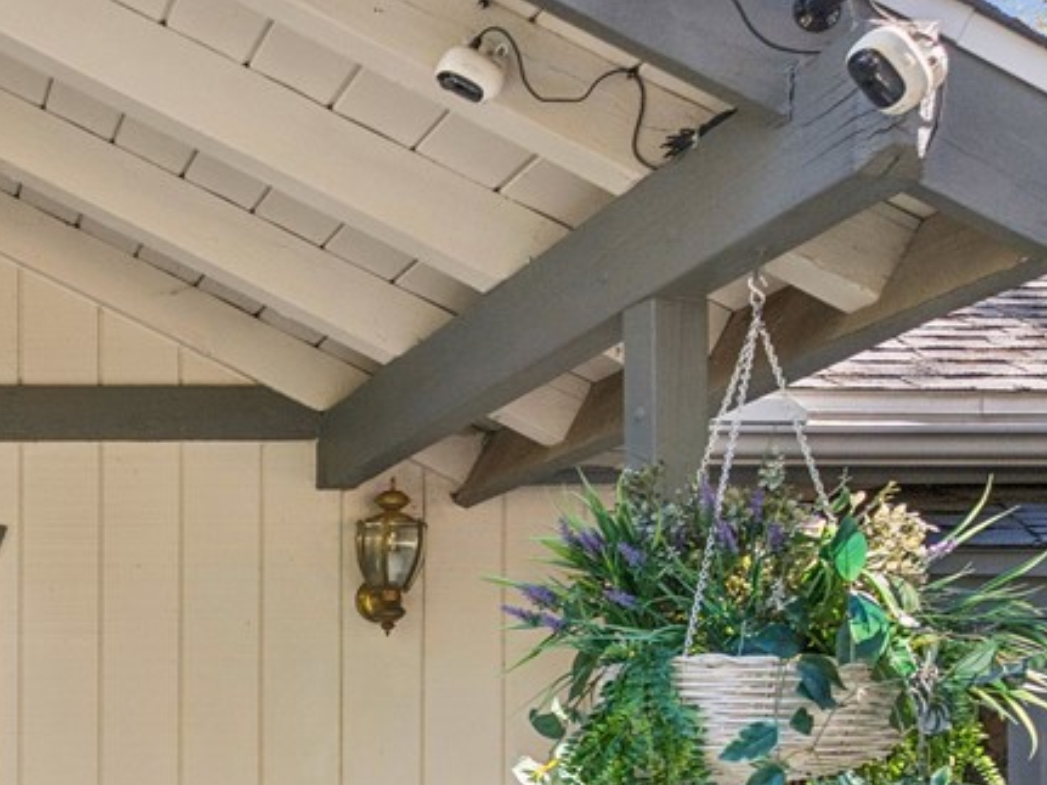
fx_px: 1724
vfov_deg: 24.5
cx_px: -131
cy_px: 773
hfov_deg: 30.0
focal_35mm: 57
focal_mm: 12.3
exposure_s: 1/15
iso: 140
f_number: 2.8
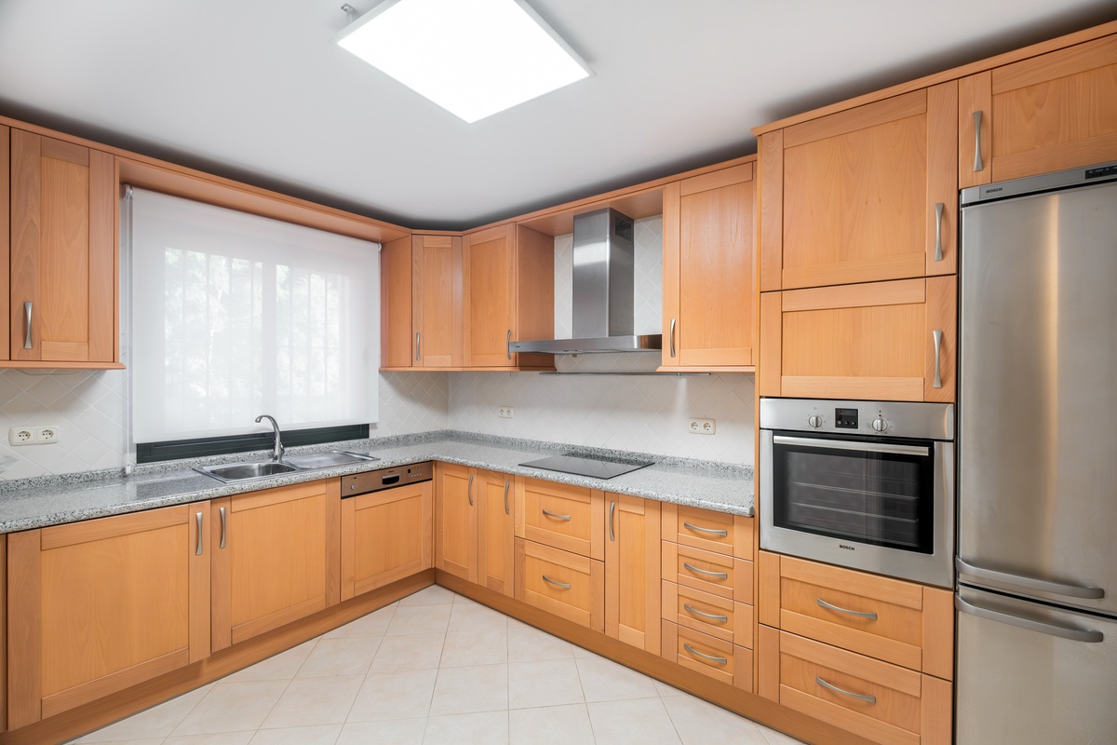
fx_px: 465
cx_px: 558
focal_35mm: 15
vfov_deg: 77.3
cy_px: 372
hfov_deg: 100.4
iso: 1600
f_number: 4
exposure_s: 1/30
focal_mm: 10
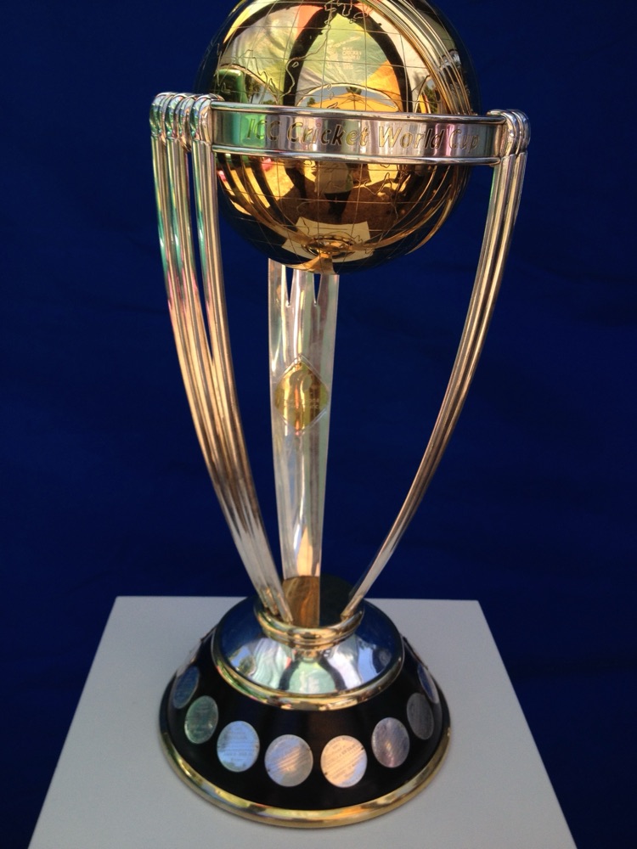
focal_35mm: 35
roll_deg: -1.4
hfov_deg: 40.7
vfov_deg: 52.6
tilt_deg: -22.5
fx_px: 859
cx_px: 318
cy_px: 424
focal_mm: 4.28
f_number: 2.4
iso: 50
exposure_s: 1/812
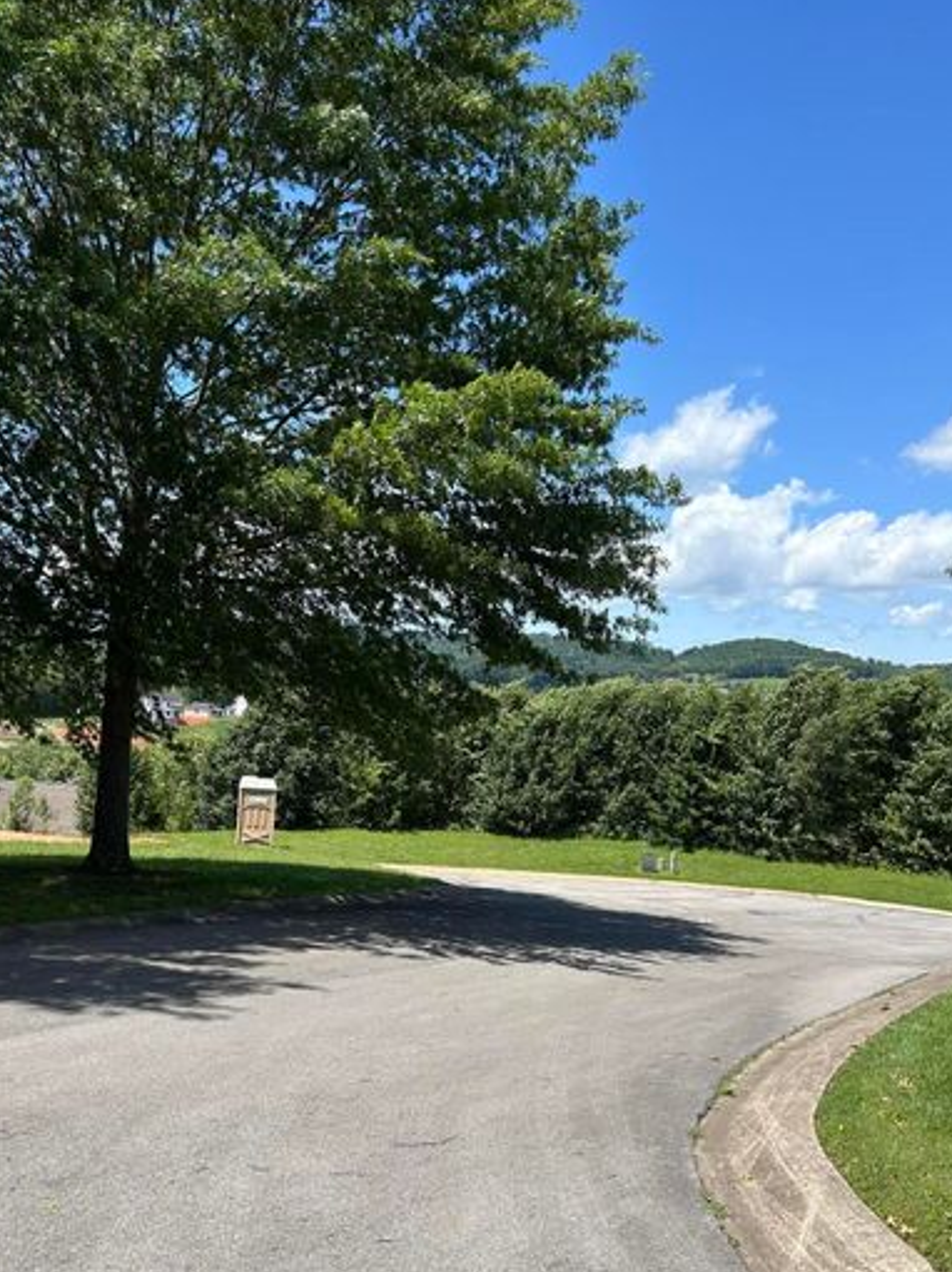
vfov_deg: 53.3
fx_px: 1248
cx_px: 394
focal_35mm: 34
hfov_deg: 41.6
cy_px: 809
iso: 50
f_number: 1.5
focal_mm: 5.7
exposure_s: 1/3356
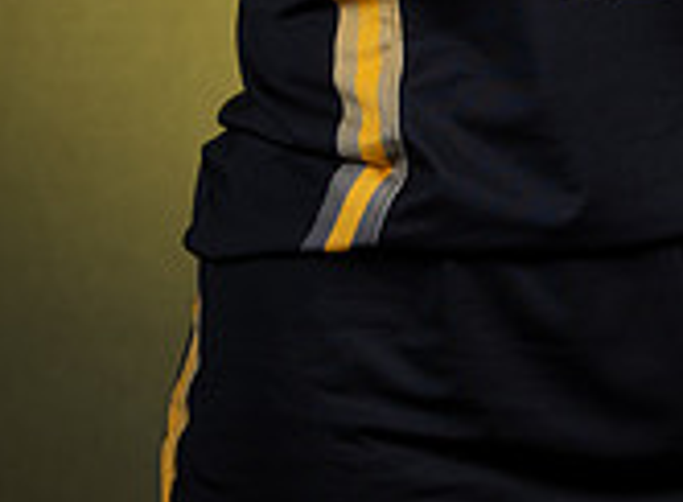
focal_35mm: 263
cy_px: -376
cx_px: 703
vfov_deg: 5.5
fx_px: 5152
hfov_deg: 7.5
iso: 100
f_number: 7.1
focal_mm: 66
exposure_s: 1/160
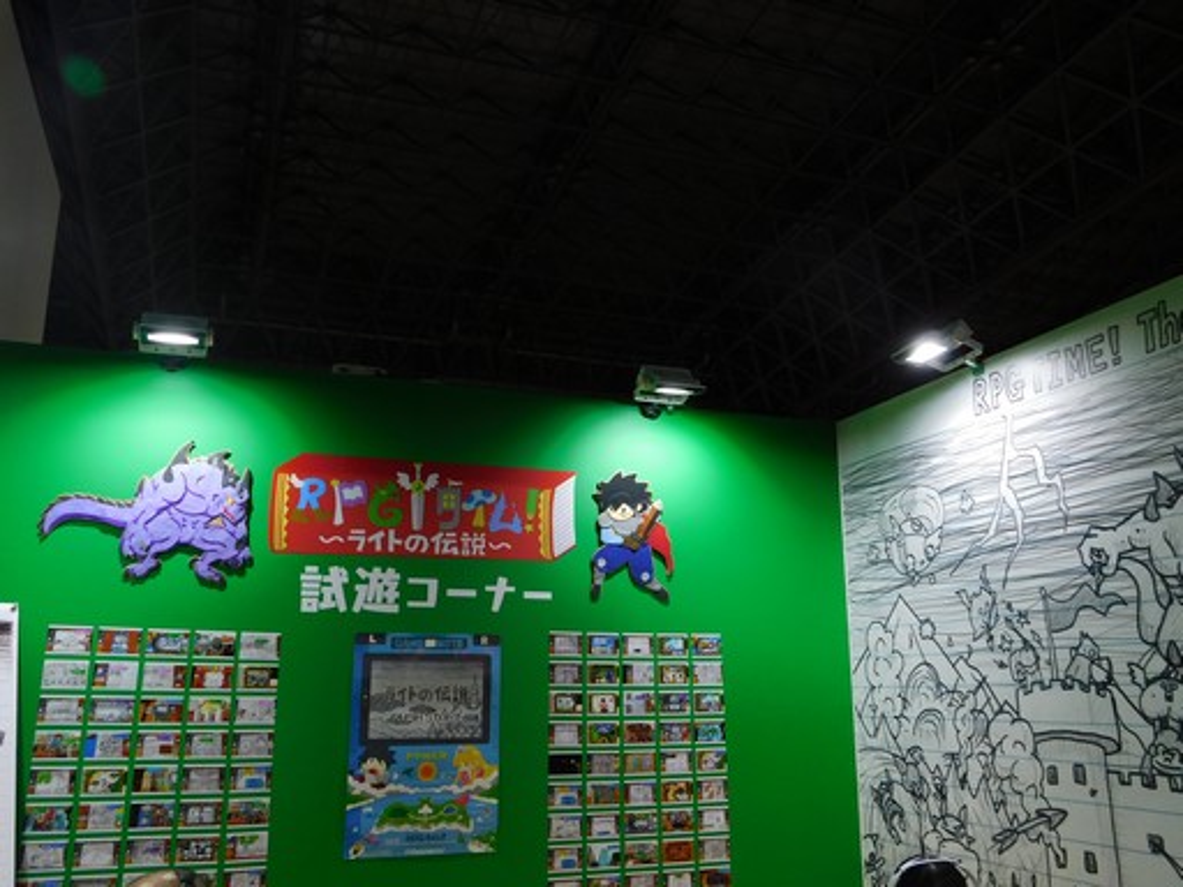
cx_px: 592
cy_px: 444
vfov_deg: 46.8
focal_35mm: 30
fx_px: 1025
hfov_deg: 60.0
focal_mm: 5.3
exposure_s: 1/80
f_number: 3.2
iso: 125
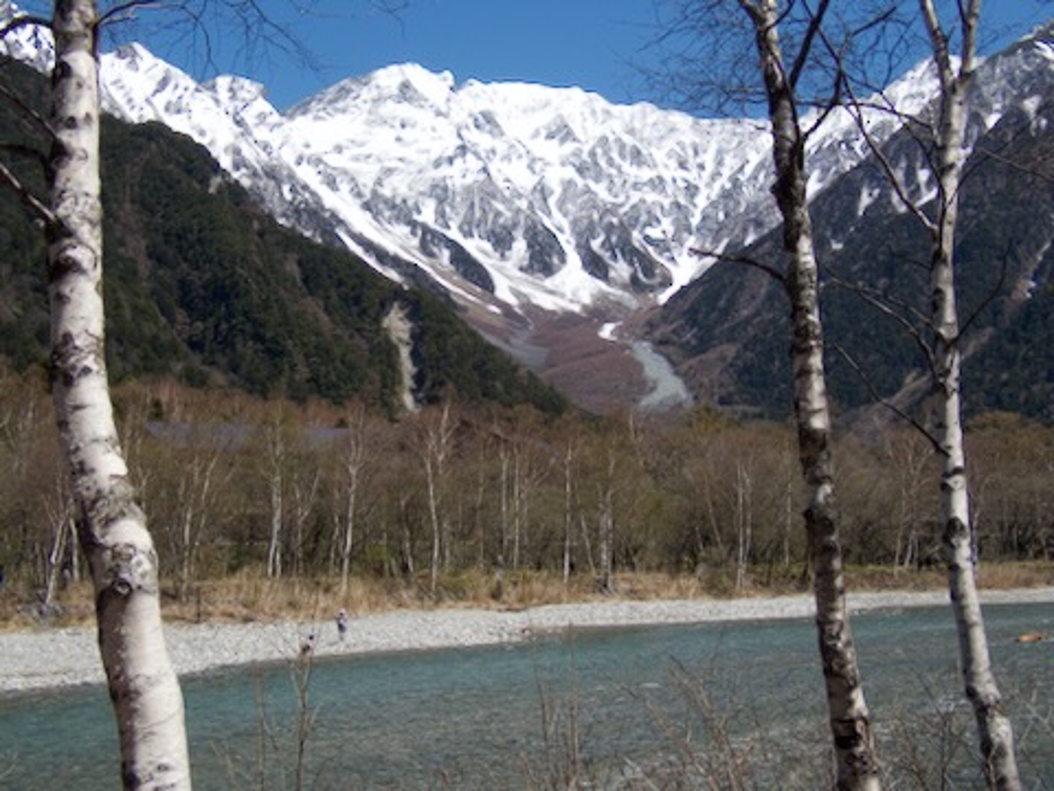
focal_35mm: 47
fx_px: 1431
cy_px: 396
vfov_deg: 30.9
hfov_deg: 40.4
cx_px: 527
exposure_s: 1/125
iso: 100
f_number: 13
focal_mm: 8.4
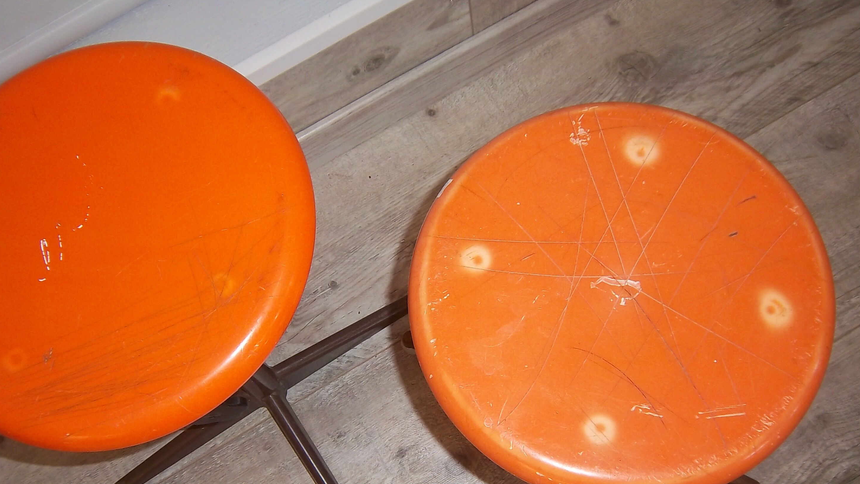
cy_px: 308
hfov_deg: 48.3
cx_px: 390
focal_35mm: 42
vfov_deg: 28.2
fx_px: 958
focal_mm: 5.1
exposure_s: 1/30
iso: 64
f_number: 3.5
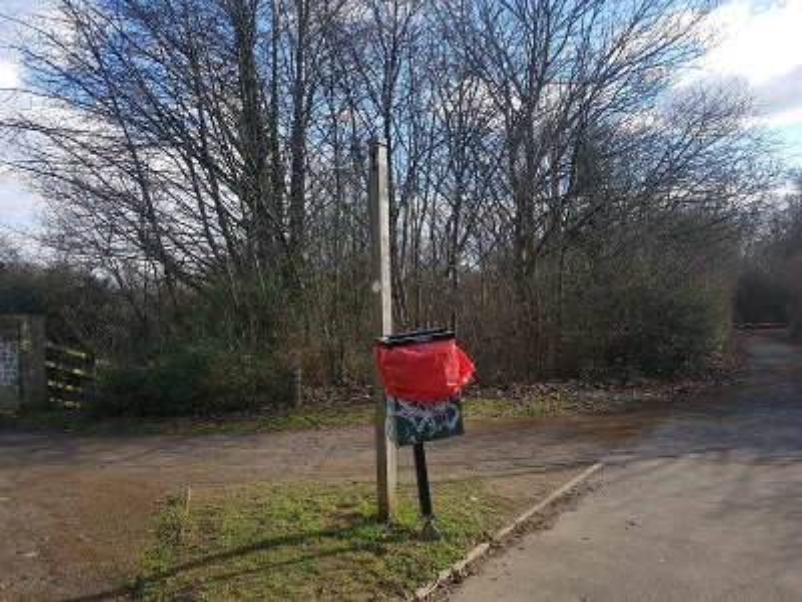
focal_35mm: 26
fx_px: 602
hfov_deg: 67.3
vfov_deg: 53.1
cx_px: 401
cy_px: 301
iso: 50
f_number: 1.7
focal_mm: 4.2
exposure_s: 1/1232
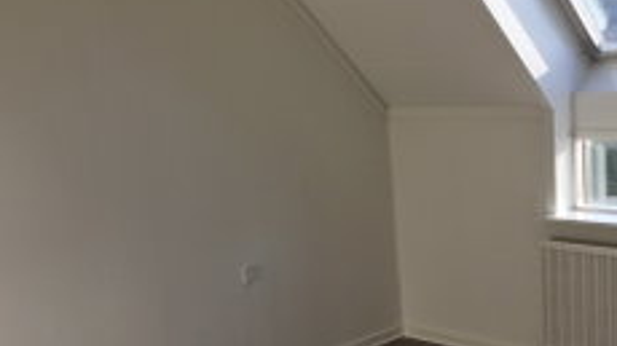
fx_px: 899
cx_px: 362
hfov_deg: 37.8
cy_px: 215
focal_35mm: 55
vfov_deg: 21.7
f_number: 2.2
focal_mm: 4.15
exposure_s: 1/289
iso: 32
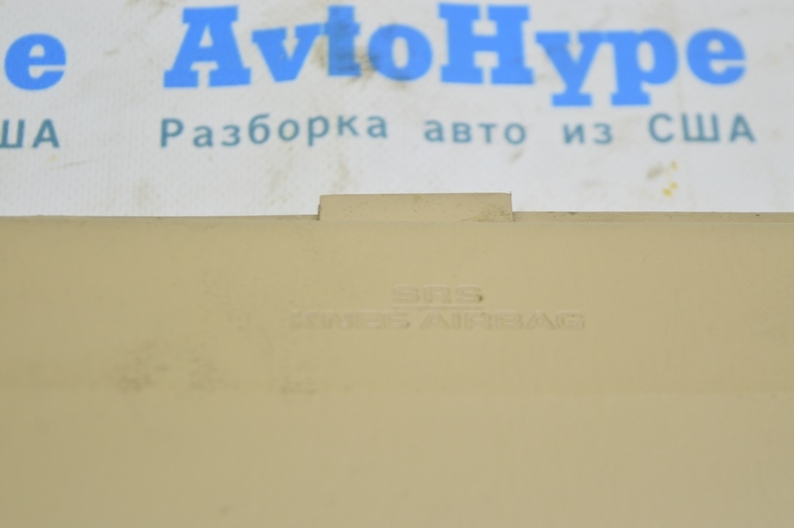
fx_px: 1818
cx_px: 397
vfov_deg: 16.5
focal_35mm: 82
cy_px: 264
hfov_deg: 24.6
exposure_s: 1/20
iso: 400
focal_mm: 55
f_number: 5.6
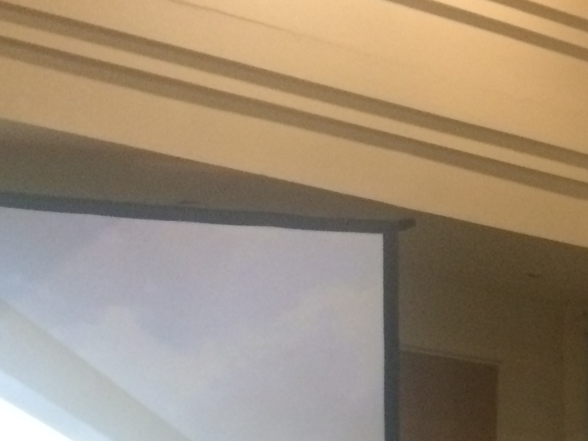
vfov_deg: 16.1
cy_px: 598
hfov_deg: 21.2
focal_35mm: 86
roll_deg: +1.1
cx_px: 701
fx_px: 1460
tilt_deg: +2.6
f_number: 2.2
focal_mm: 4.15
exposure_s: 1/25
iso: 320
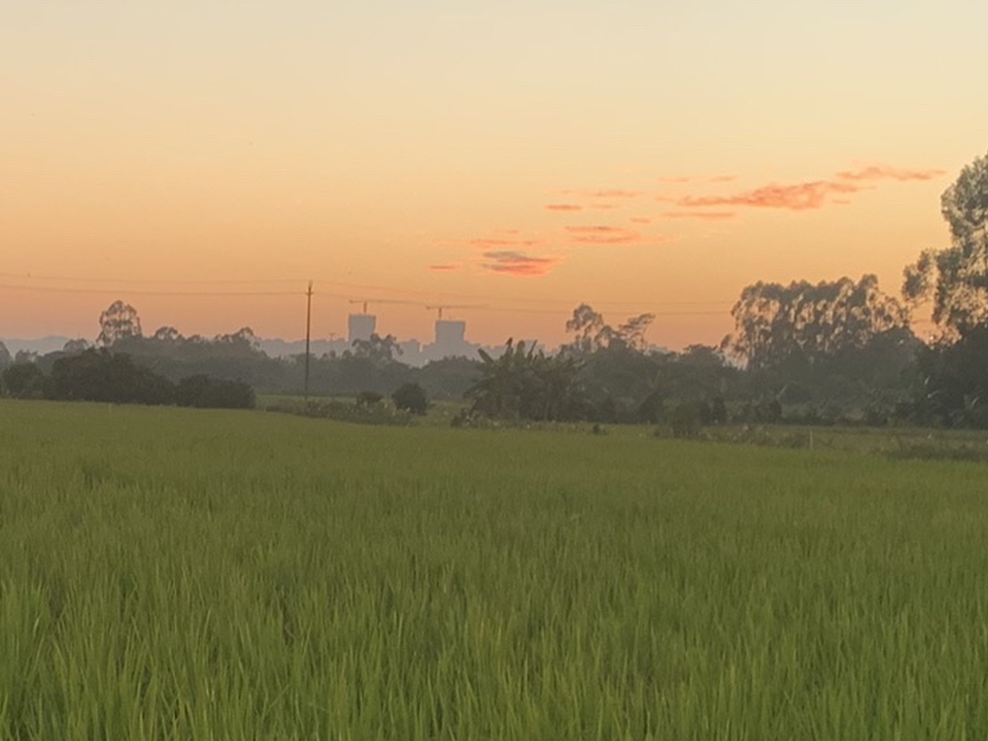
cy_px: 595
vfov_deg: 19.9
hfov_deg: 26.0
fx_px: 2084
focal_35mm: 73
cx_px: 153
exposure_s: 1/121
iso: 64
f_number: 1.8
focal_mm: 4.25
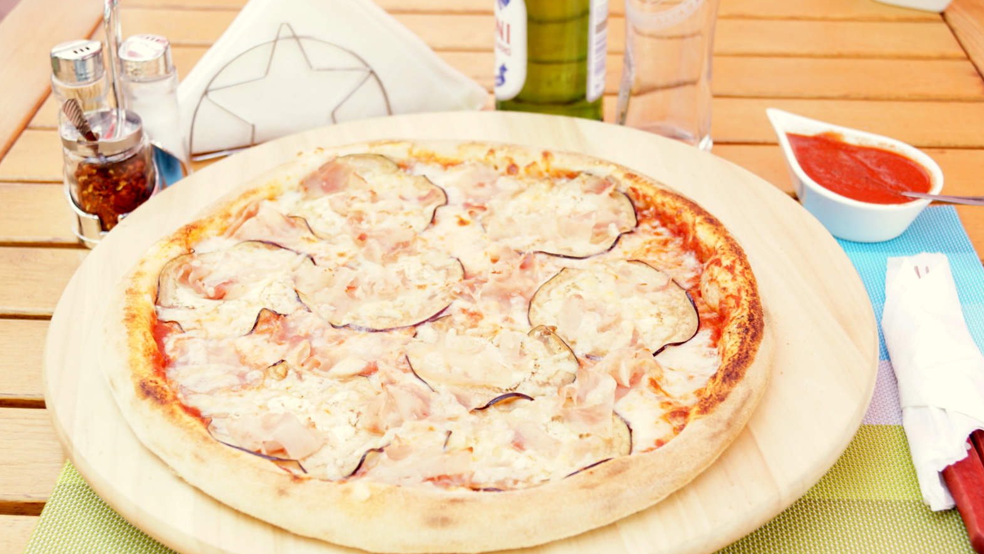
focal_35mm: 45
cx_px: 492
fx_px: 1174
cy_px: 278
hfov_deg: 45.5
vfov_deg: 26.5
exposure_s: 1/80
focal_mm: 28
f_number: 4.5
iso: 100
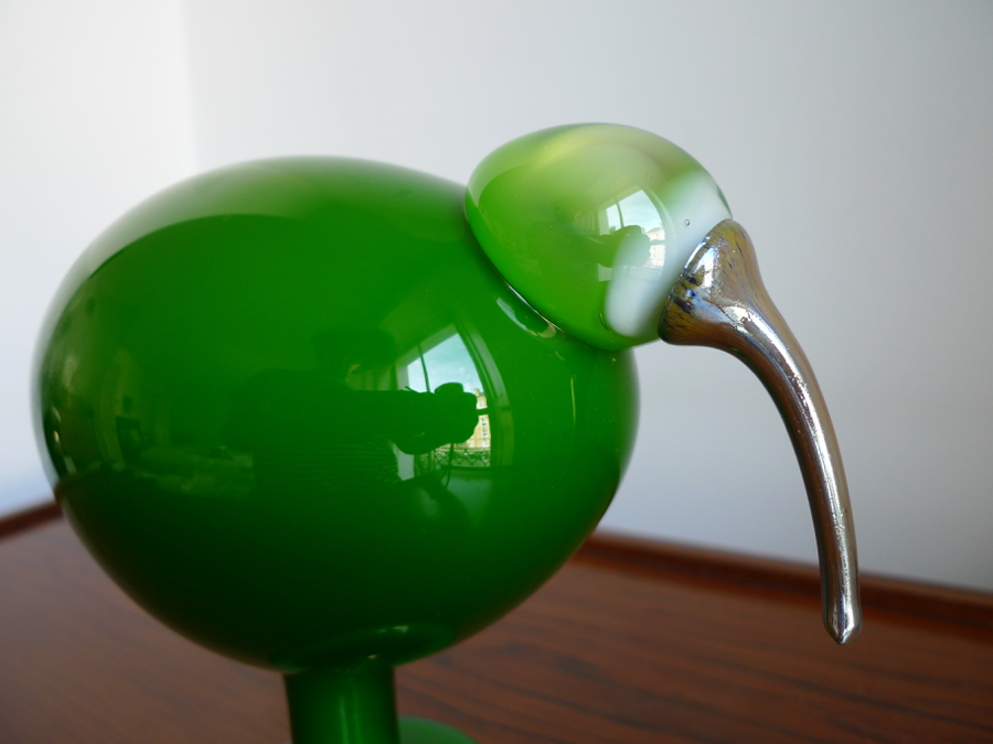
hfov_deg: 71.6
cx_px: 496
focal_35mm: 24
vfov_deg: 56.8
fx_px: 688
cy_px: 372
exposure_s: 1/50
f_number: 2
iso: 80
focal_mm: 5.1
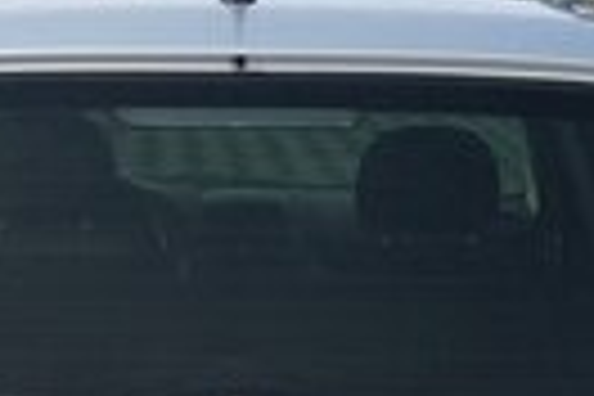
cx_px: 248
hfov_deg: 14.1
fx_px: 2409
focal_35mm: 146
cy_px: 623
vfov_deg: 9.1
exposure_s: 1/740
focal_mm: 3.7
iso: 40
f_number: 1.9
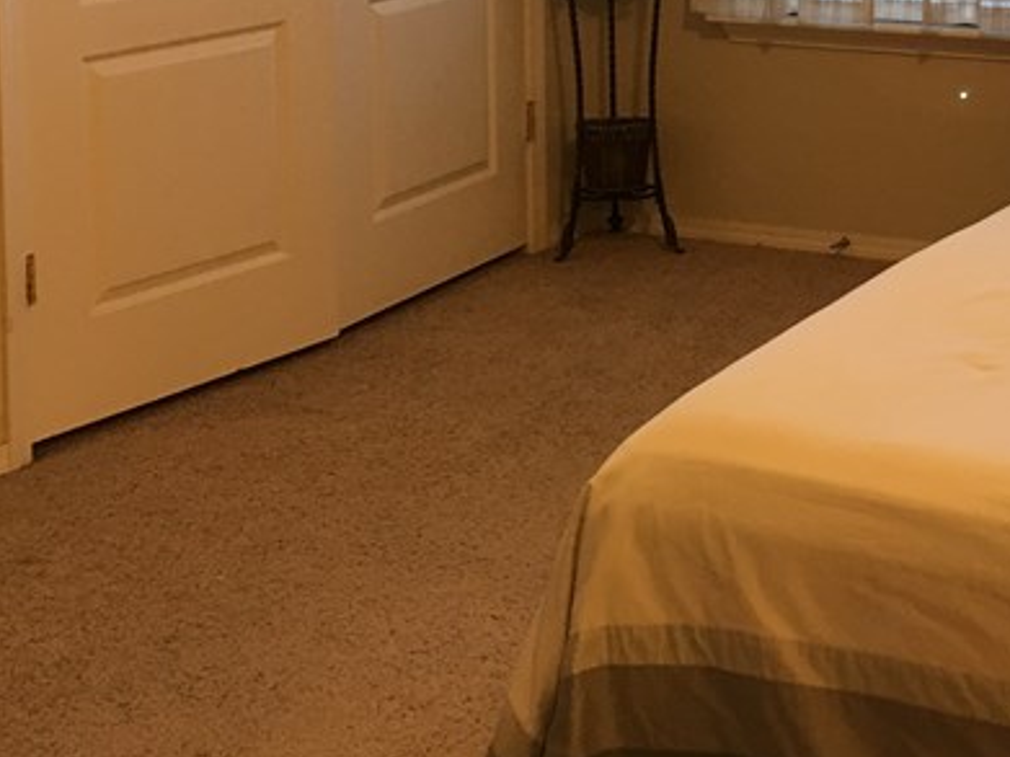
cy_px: -183
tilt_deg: -2.9
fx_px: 2217
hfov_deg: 24.4
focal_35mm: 76
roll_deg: -0.2
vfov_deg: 18.3
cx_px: 1025
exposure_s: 1/15
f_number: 2.2
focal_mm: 4.15
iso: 40
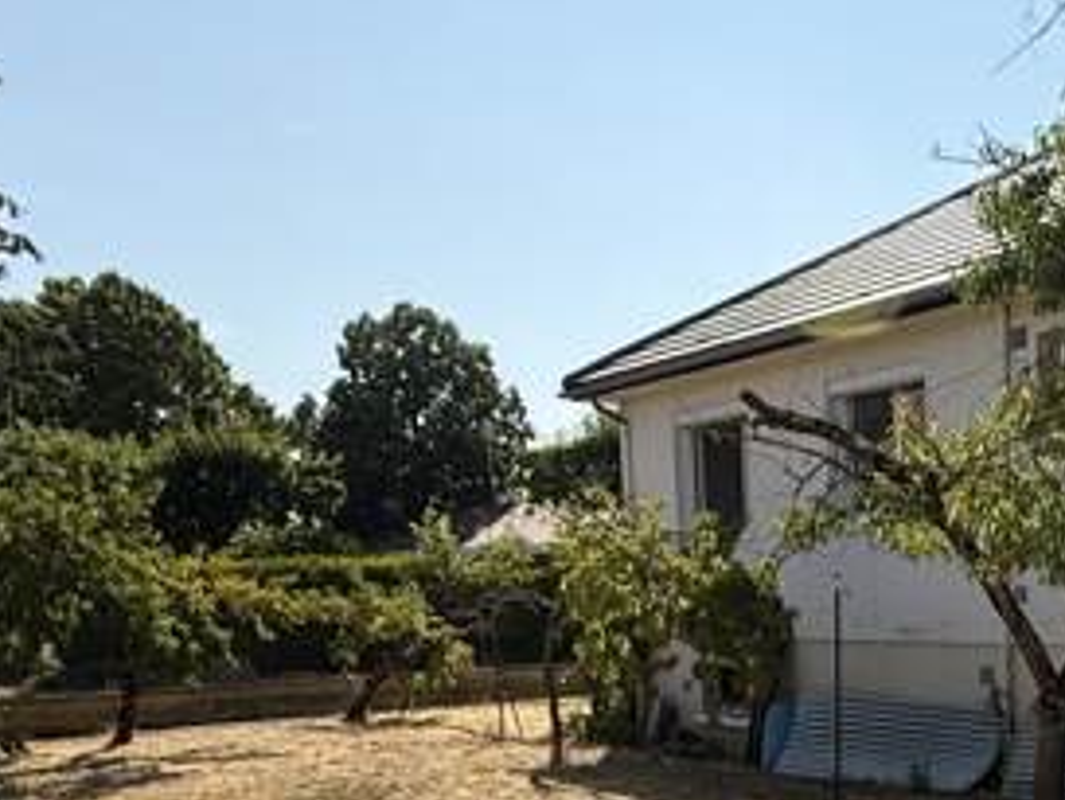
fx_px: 1262
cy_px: 788
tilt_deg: -7.7
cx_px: 909
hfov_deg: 42.8
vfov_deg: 32.5
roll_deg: +0.9
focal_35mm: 41
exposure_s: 1/1901
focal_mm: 2.22
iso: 64
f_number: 2.2
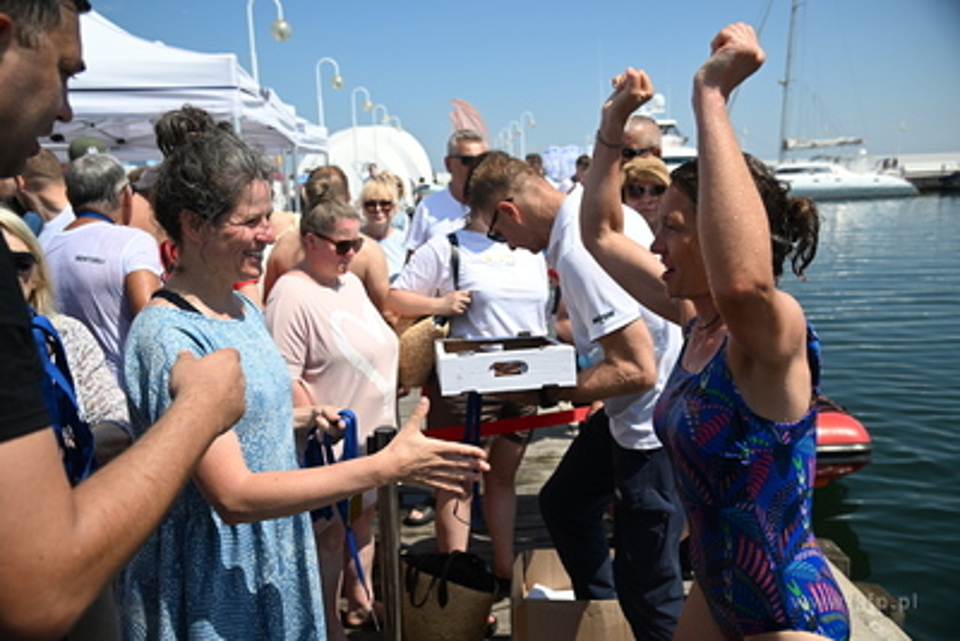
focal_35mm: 30
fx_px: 800
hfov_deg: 61.9
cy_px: 320
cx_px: 480
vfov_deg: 43.6
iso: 100
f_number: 4
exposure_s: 1/1000
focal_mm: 30
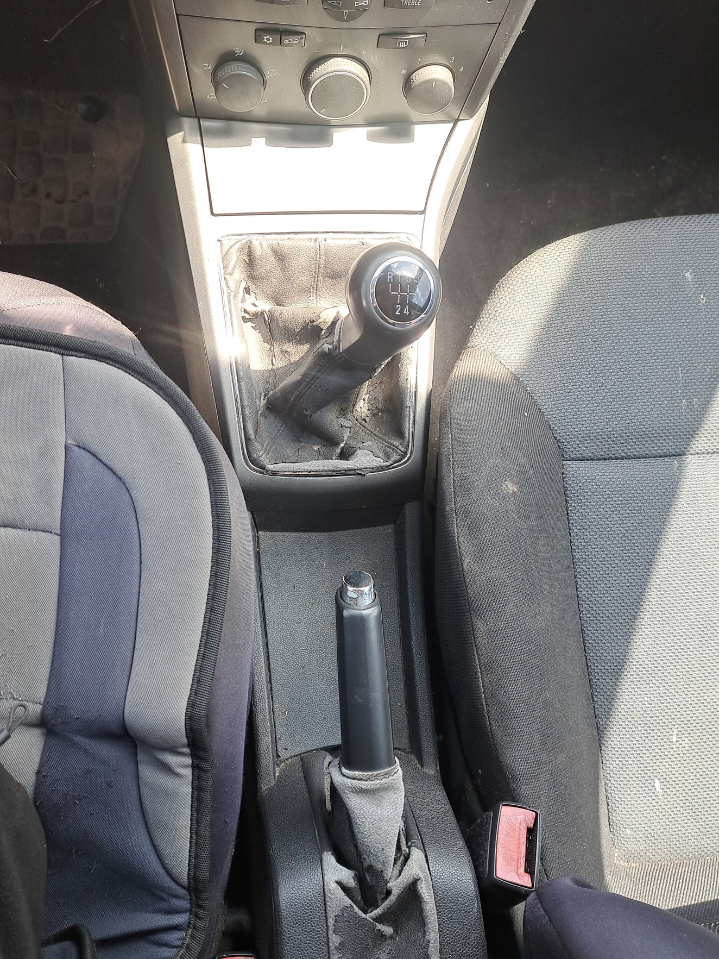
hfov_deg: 48.2
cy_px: 546
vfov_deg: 61.4
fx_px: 803
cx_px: 349
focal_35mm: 29
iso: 50
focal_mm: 5.23
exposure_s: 1/100
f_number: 1.8
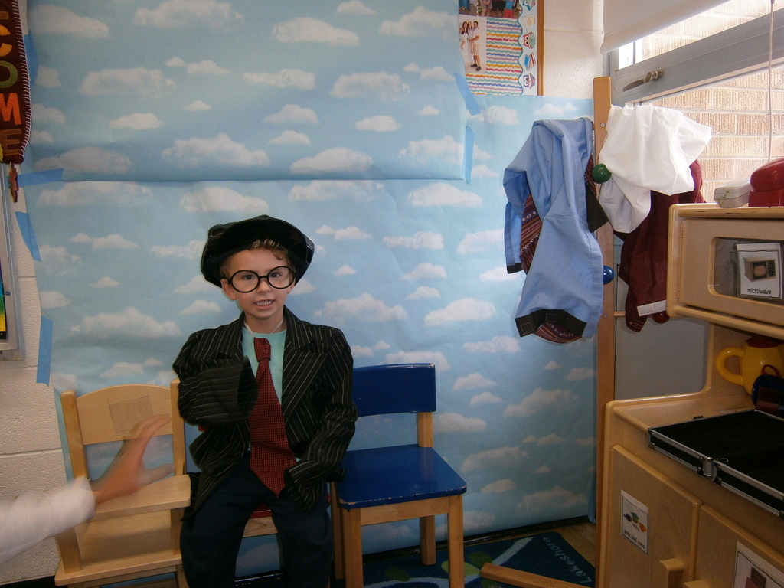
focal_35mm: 26
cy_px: 294
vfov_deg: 53.1
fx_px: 589
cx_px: 392
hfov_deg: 67.3
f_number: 2.8
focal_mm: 4.7
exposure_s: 1/30
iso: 125
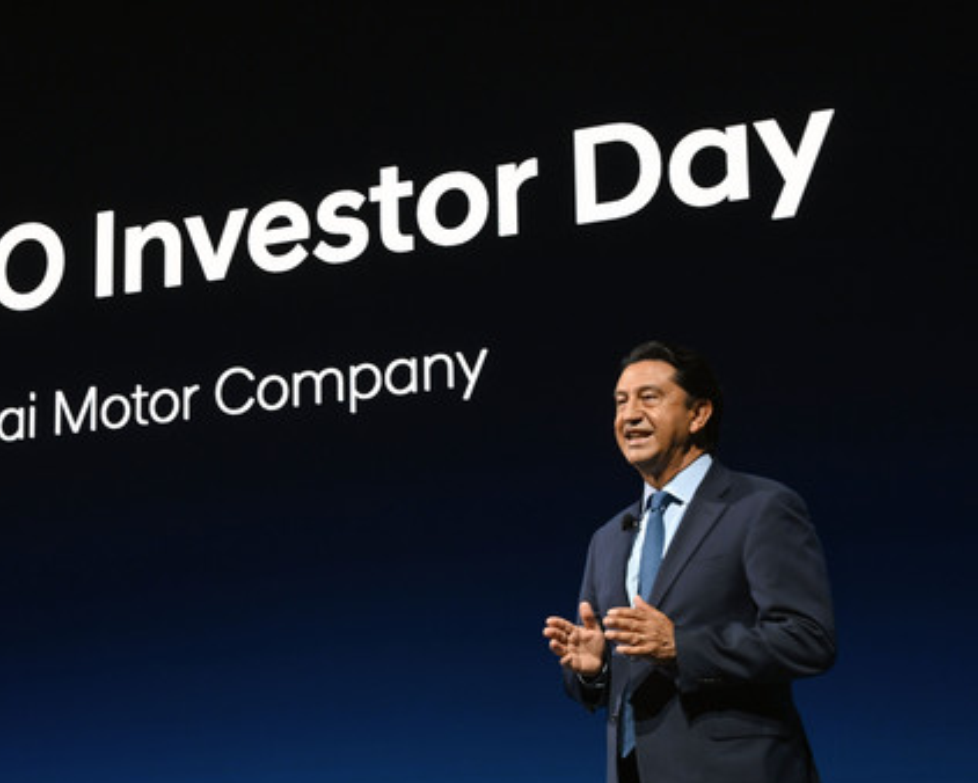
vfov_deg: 21.0
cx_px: 276
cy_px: 478
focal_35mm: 73
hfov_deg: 25.8
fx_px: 2114
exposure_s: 1/60
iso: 1250
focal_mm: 49
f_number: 8
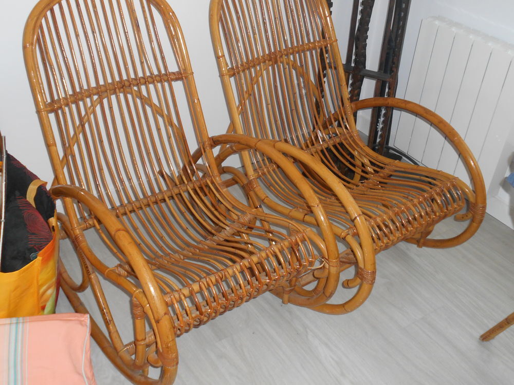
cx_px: 257
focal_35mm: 39
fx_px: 579
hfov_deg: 47.9
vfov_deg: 36.8
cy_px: 192
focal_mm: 6.7
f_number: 3.9
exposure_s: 1/30
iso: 280
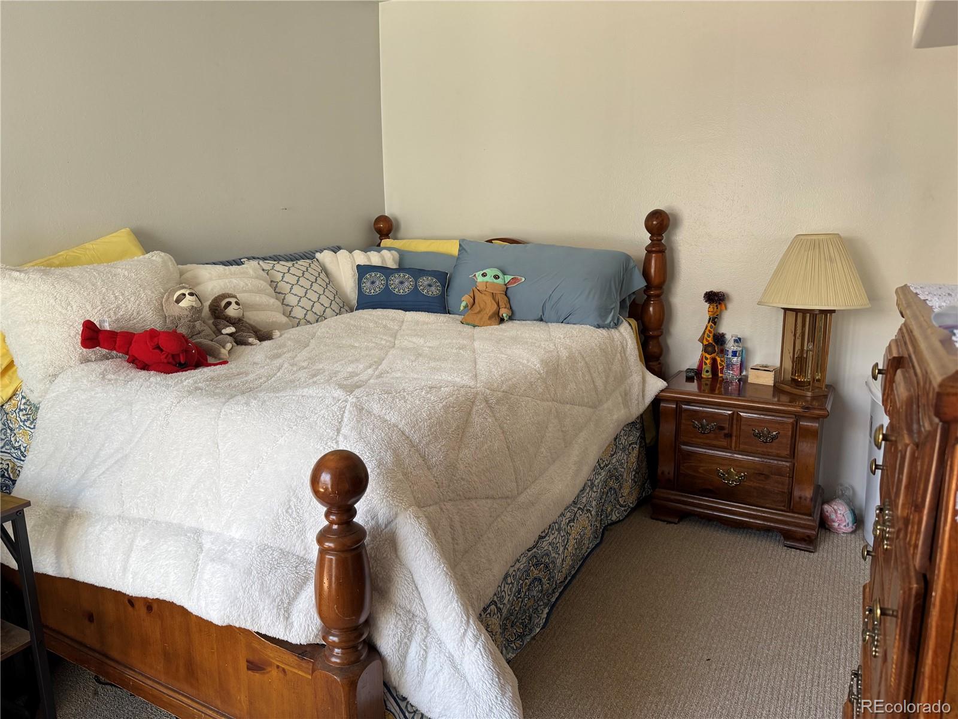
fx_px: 664
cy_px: 360
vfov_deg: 56.8
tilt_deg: -12.4
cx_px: 479
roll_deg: +1.4
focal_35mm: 24
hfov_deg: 71.6
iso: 160
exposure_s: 1/121
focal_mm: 6.76
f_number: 1.78
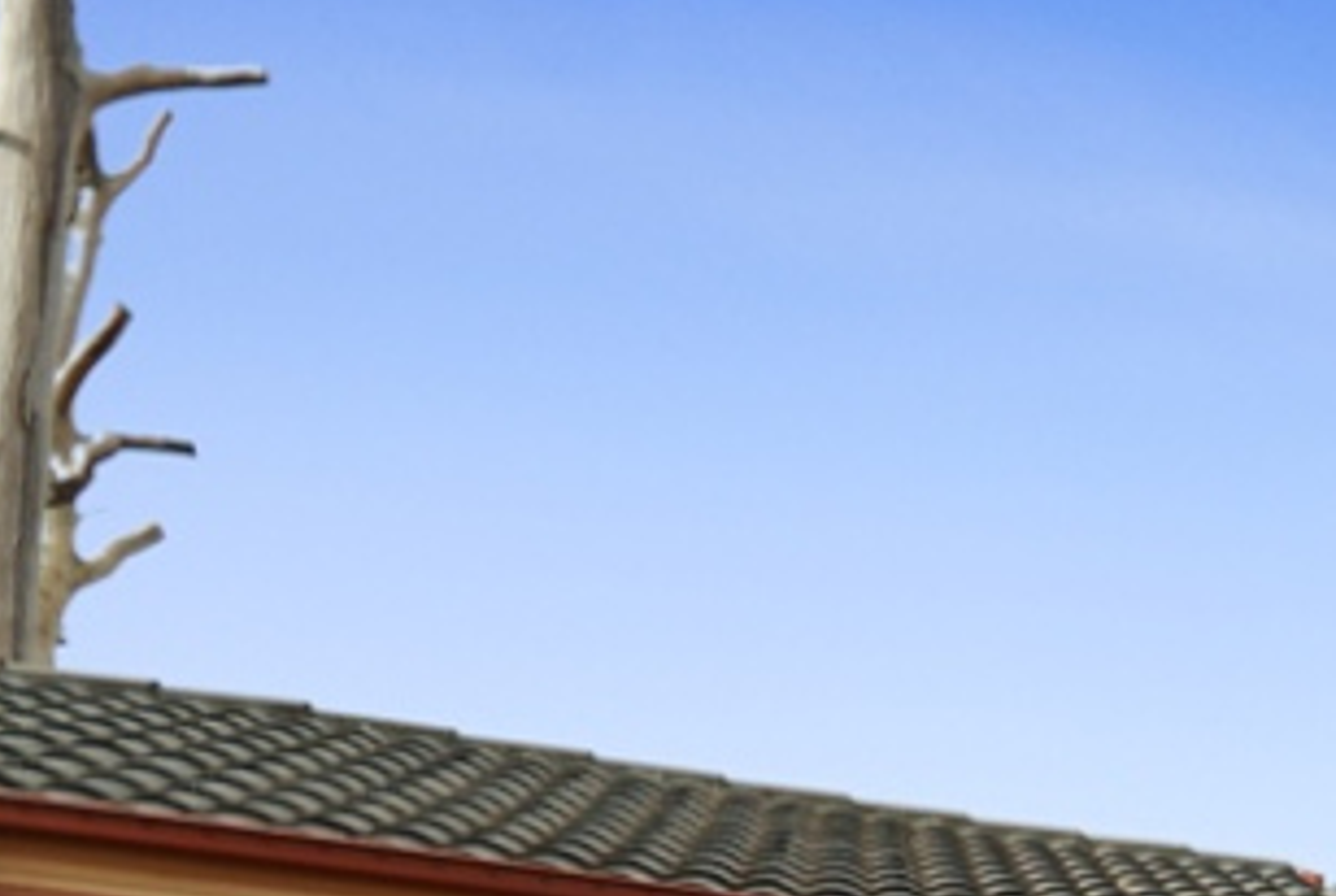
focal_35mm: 50
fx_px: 1859
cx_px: 2219
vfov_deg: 22.1
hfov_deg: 24.6
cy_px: 1364
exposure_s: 1/60
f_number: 4
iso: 220
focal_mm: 10
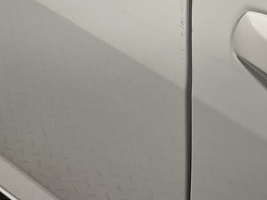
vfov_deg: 17.2
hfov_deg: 24.1
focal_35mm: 81
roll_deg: +4.5
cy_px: -57
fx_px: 625
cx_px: 140
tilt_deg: -38.5
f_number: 1.8
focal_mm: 3
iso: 32
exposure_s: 1/100
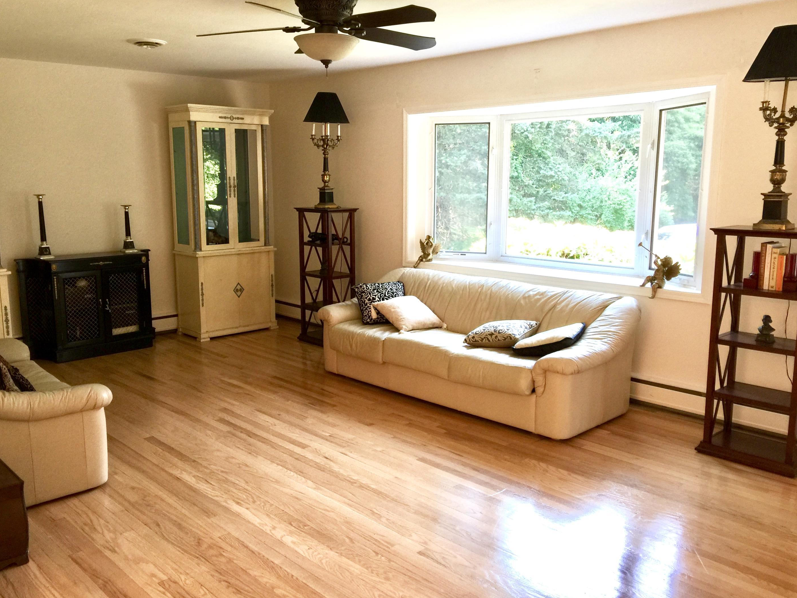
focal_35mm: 31
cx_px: 374
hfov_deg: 58.3
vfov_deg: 45.4
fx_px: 714
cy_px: 295
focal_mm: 4.15
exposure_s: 1/30
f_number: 2.2
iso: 32
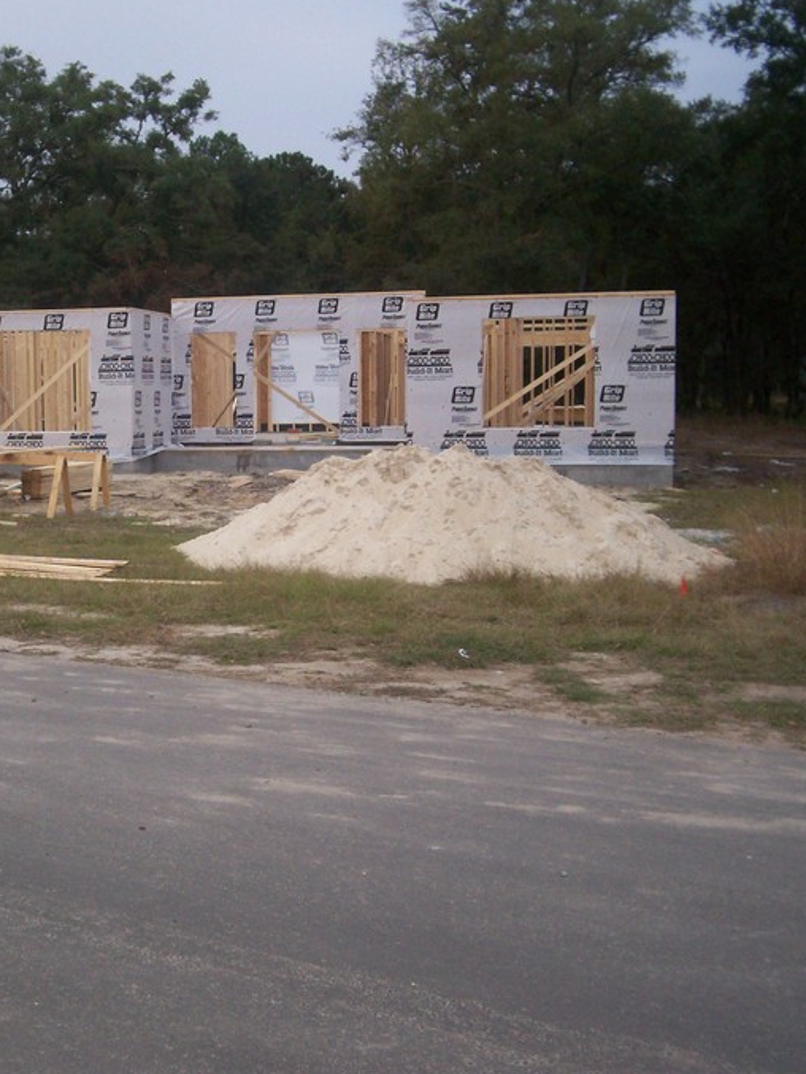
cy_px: 531
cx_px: 192
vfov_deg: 38.9
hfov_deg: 29.2
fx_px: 1521
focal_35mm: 49
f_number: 4.5
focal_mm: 5.9
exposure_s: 1/64
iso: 140
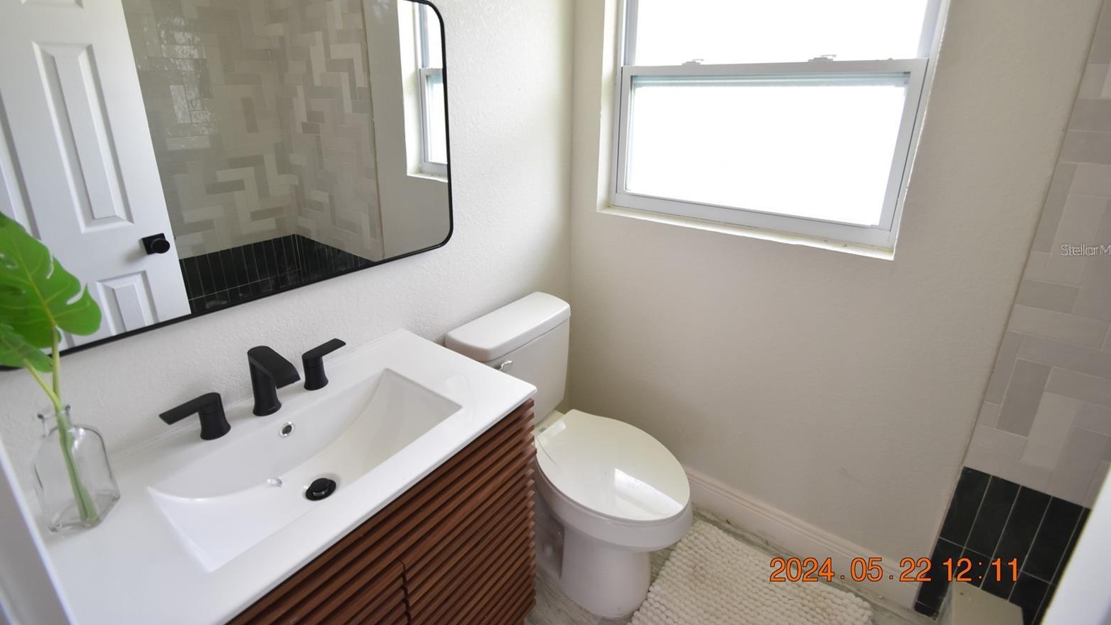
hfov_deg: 99.4
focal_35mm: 16
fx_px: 471
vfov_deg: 66.4
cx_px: 562
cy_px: 250
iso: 720
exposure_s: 1/60
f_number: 4
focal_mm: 10
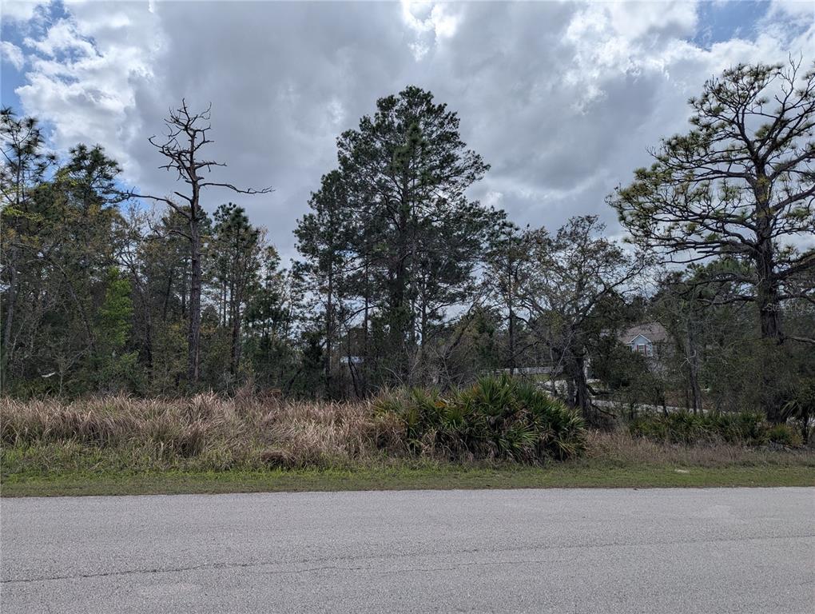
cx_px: 408
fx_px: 566
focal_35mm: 24
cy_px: 307
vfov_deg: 56.9
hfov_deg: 71.5
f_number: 1.85
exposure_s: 1/5155
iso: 48
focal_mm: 6.81
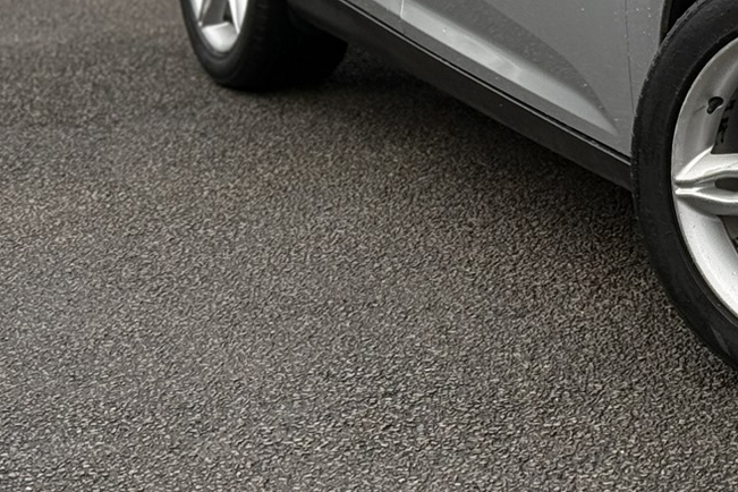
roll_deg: -0.1
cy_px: -37
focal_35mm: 157
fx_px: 3218
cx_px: 1120
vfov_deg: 8.7
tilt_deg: -8.2
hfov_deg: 12.4
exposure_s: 1/420
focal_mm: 6.76
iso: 64
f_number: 1.78
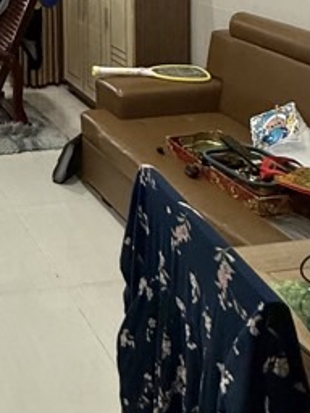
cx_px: -124
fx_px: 669
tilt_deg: -3.8
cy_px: -58
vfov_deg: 30.2
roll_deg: +1.7
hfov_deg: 22.5
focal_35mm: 56
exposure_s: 1/100
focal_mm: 2.22
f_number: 2.2
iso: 250
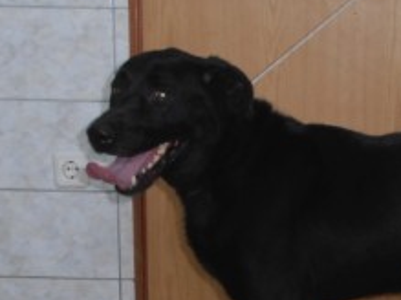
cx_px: 376
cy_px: 263
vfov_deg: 13.2
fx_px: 1285
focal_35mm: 111
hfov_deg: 17.4
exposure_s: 1/50
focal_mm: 10.04
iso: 125
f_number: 4.5
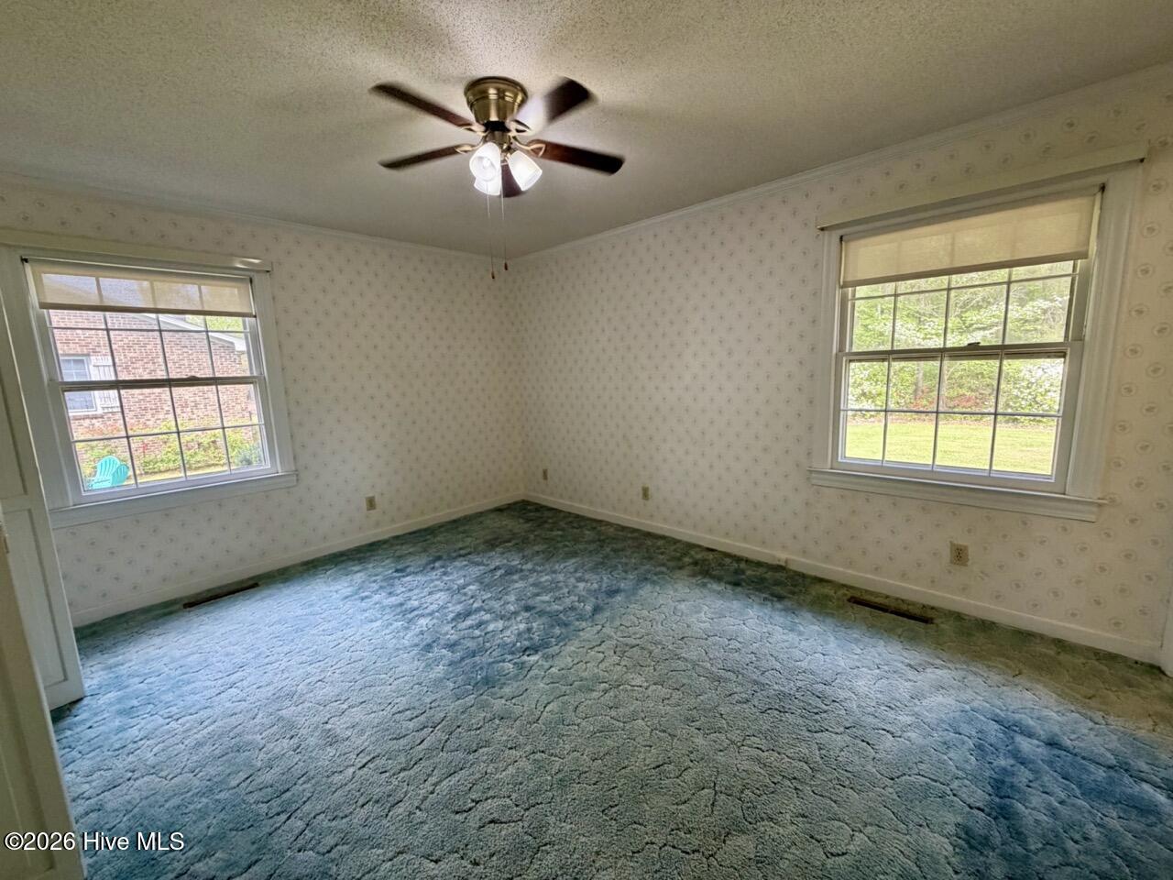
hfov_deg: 102.1
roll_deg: +3.1
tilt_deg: -8.4
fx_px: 474
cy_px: 440
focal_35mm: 14
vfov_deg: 85.7
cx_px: 586
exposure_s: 1/121
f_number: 2.2
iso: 200
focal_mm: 2.22
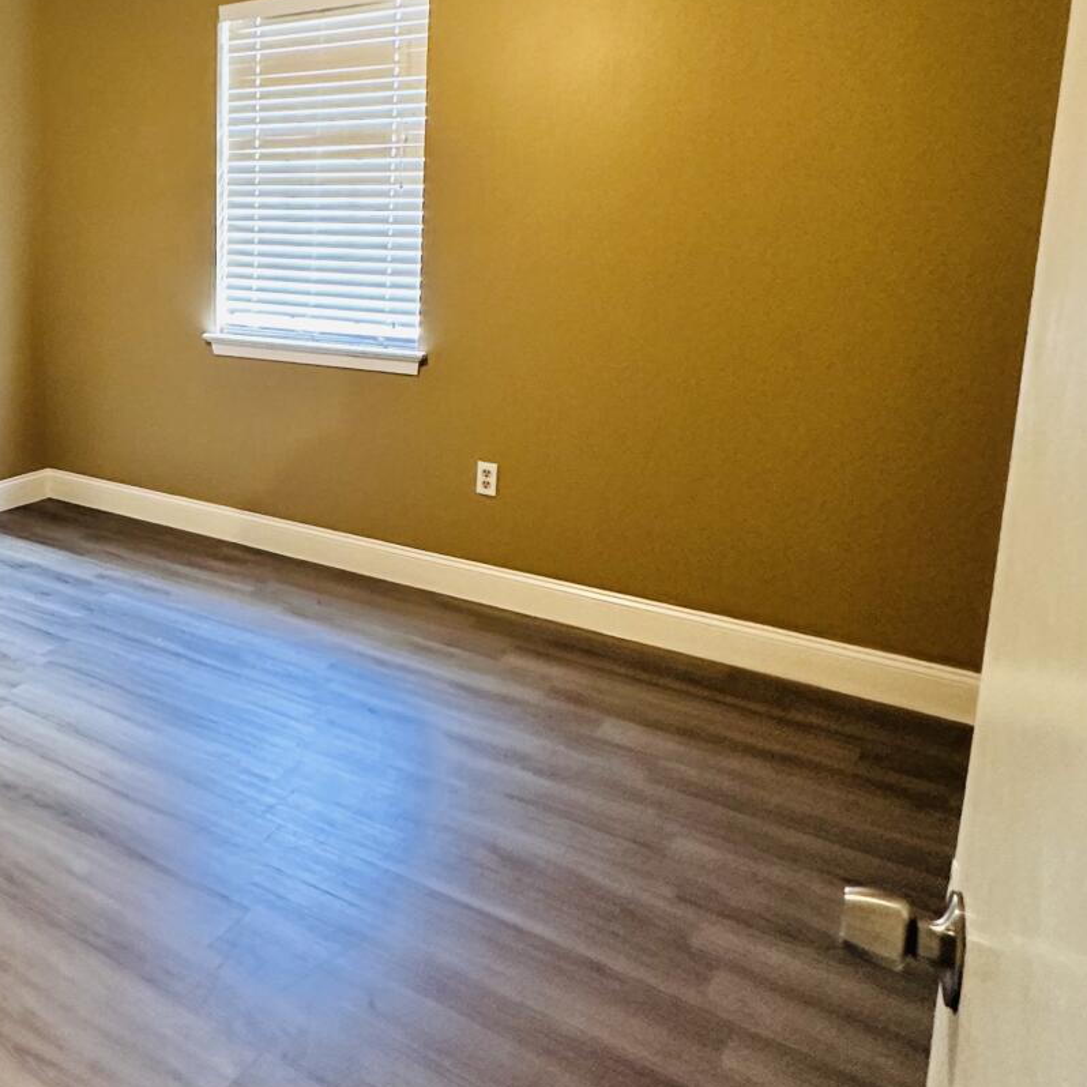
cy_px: 385
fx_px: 1101
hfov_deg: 46.9
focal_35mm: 31
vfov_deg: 51.8
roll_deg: +0.4
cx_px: 95
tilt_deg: -9.6
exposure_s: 1/60
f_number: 2.2
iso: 500
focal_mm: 2.22
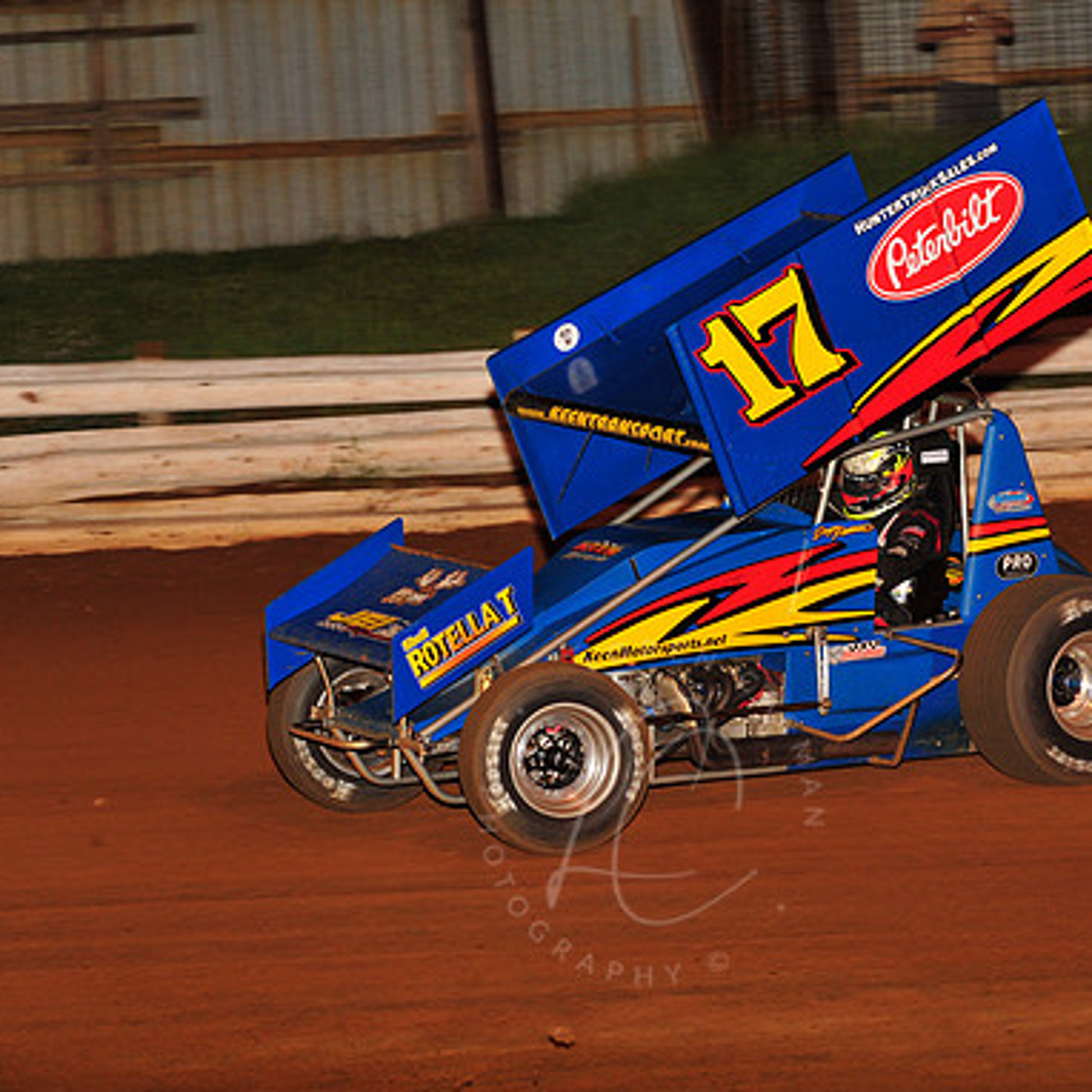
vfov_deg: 10.0
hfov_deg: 10.0
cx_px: 649
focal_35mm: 174
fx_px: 6210
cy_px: 549
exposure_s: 1/320
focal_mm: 135
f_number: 6.3
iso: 1000
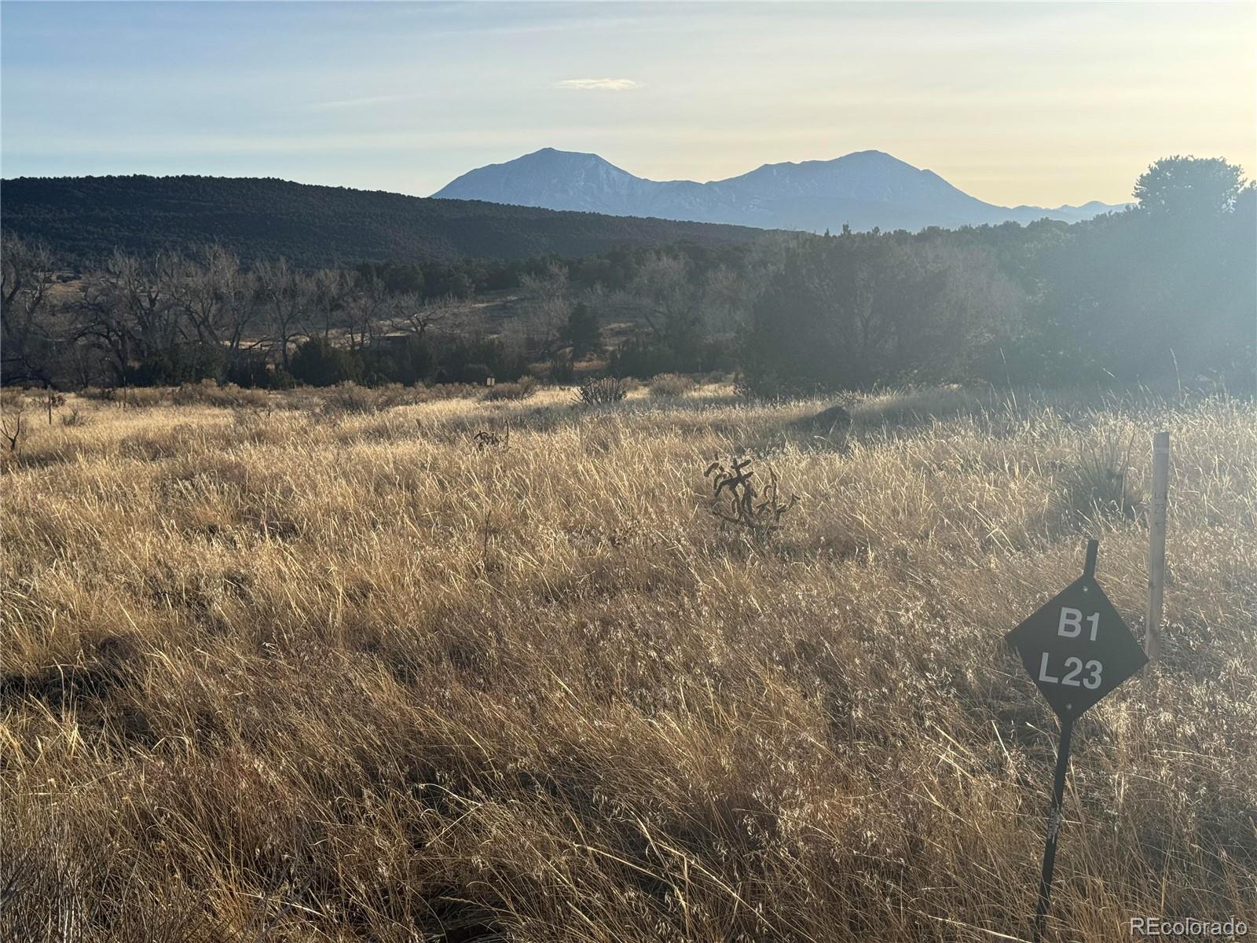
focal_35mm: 48
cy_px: 472
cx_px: 628
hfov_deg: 39.7
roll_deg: -0.1
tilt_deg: -7.1
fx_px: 1743
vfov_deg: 30.3
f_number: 1.78
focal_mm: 6.76
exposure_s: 1/4975
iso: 64
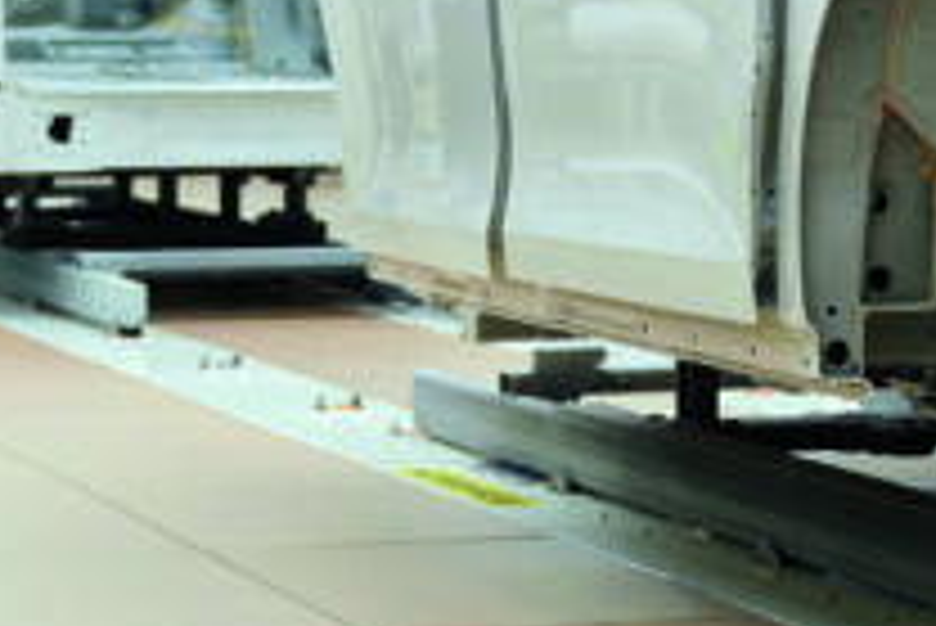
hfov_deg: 11.5
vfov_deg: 7.6
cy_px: -403
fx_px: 4605
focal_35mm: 177
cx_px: 918
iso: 125
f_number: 2.8
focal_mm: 36
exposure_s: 1/200
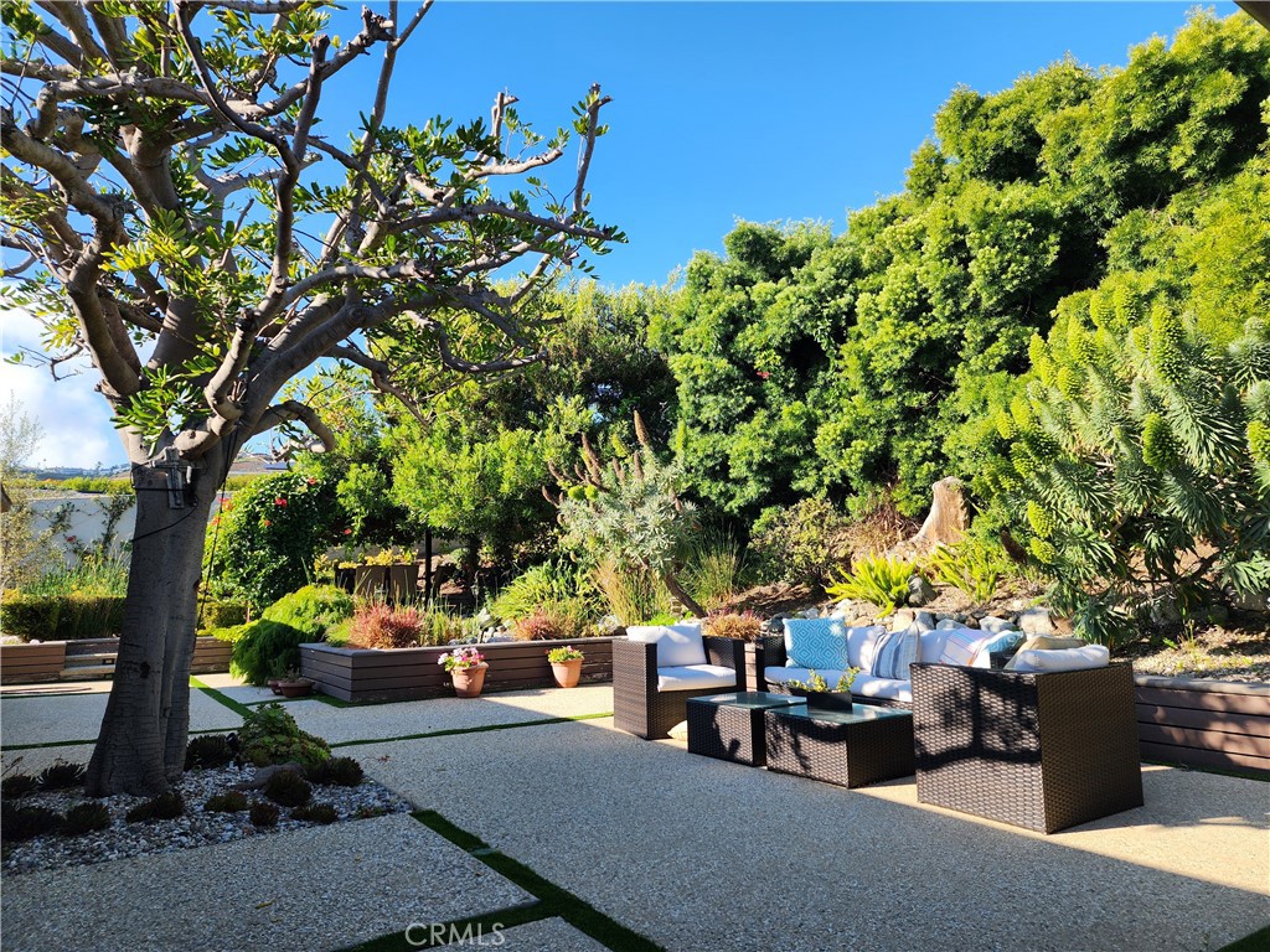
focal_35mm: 23
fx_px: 844
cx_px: 635
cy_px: 476
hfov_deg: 73.9
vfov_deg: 58.9
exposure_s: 1/357
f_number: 1.8
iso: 12
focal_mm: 6.4
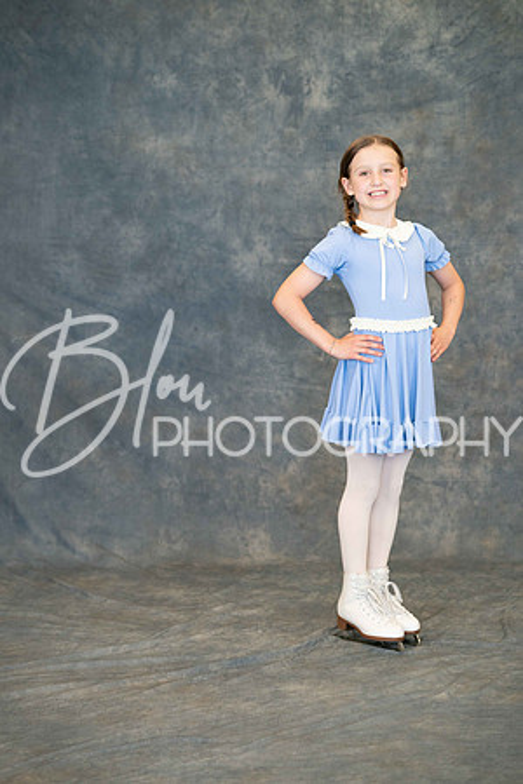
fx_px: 1852
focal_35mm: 85
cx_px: 262
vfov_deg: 23.9
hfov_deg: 16.1
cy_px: 392
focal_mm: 85
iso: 1600
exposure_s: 1/160
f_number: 2.8
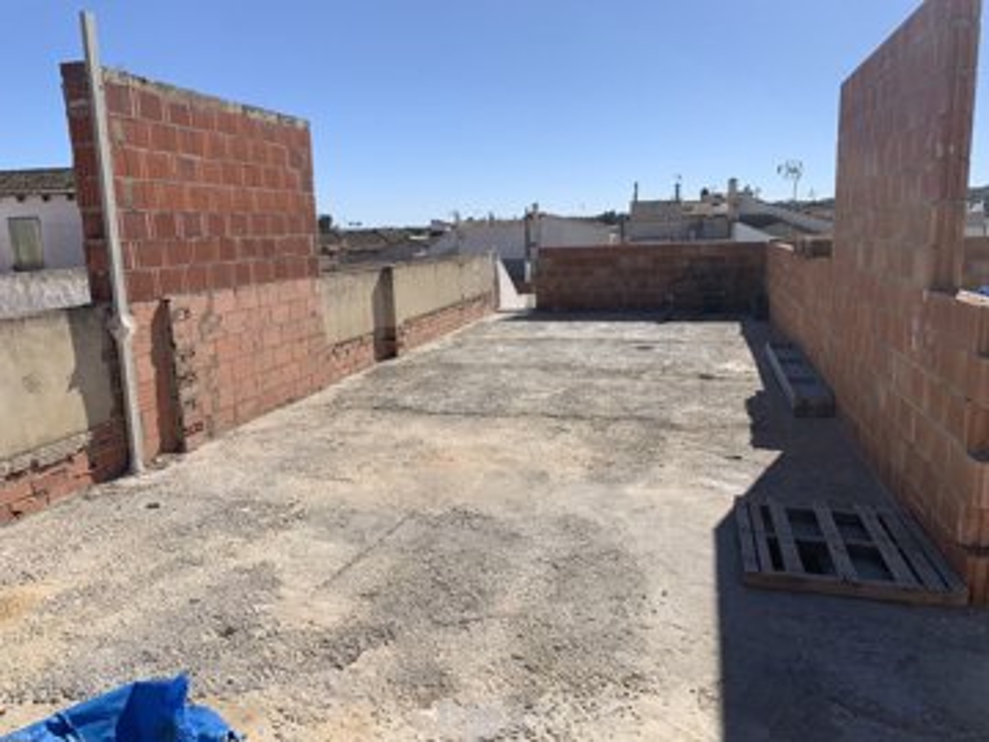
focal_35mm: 26
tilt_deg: -9.9
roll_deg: +2.9
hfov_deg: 67.3
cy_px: 371
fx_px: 743
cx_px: 494
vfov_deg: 53.1
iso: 25
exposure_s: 1/3937
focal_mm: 4.25
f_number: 1.8
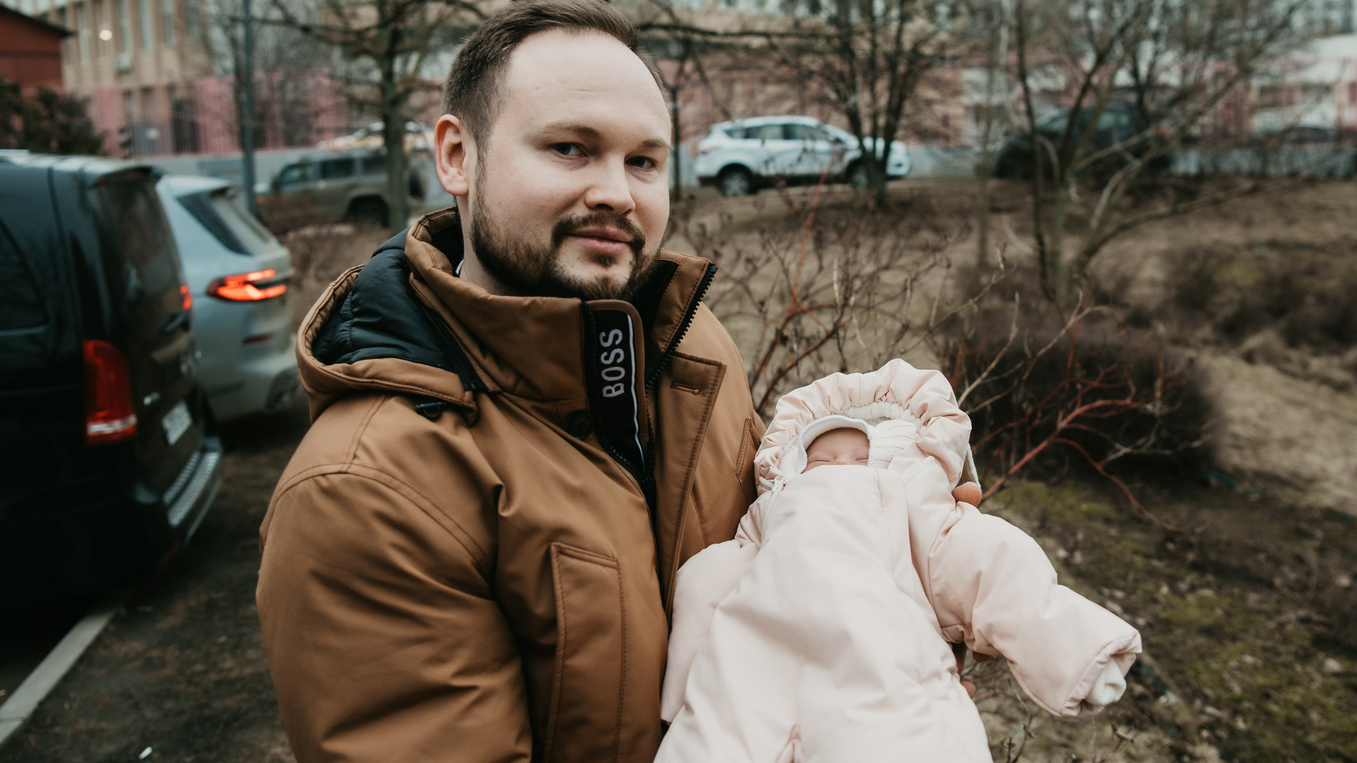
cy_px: 339
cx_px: 733
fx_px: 1331
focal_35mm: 37
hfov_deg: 54.0
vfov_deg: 32.0
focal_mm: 28
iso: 160
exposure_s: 1/160
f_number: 3.5
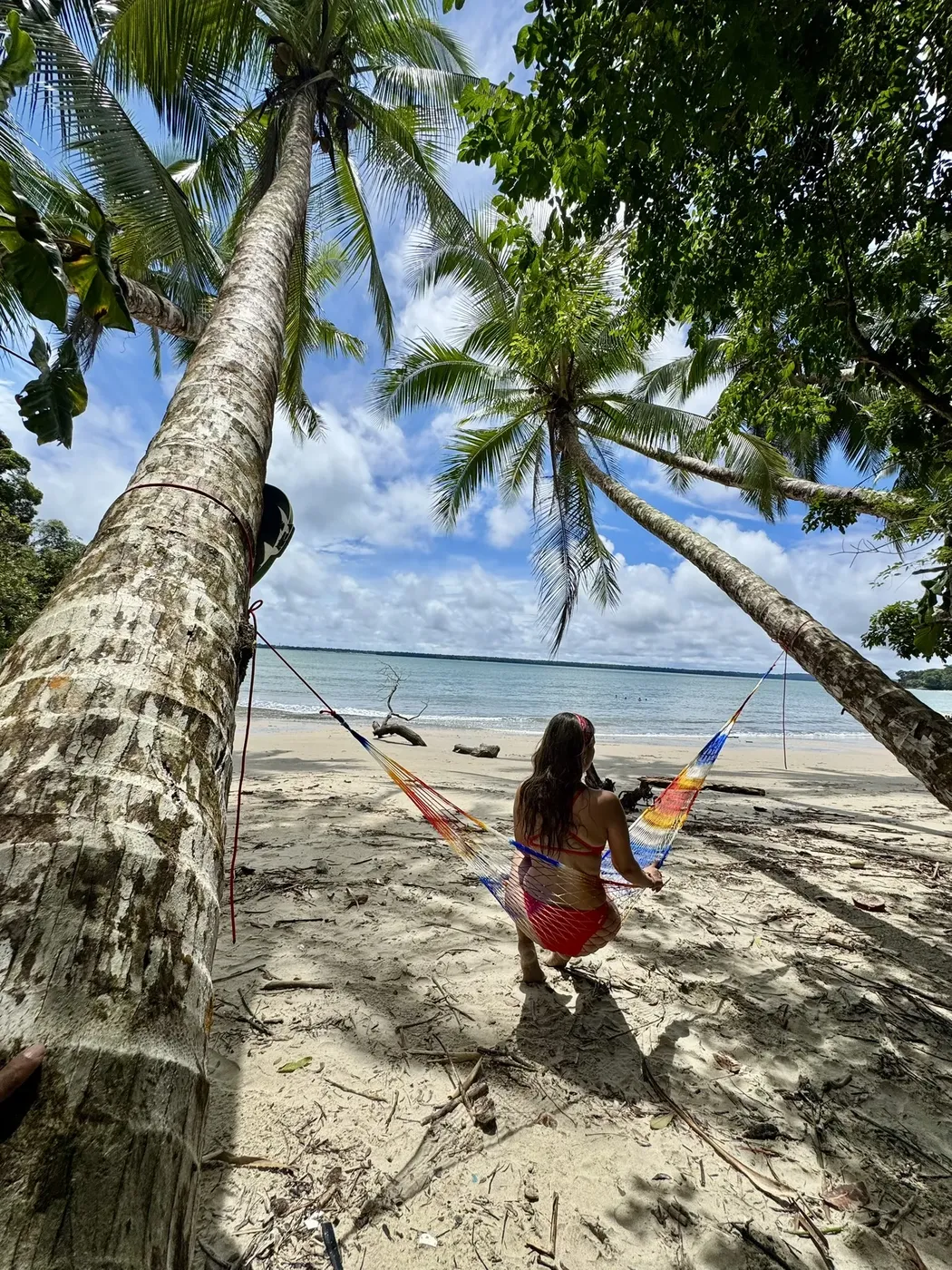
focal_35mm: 14
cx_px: 476
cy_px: 635
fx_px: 513
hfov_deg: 85.7
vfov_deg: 102.1
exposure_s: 1/3717
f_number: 2.2
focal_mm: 2.22
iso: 40
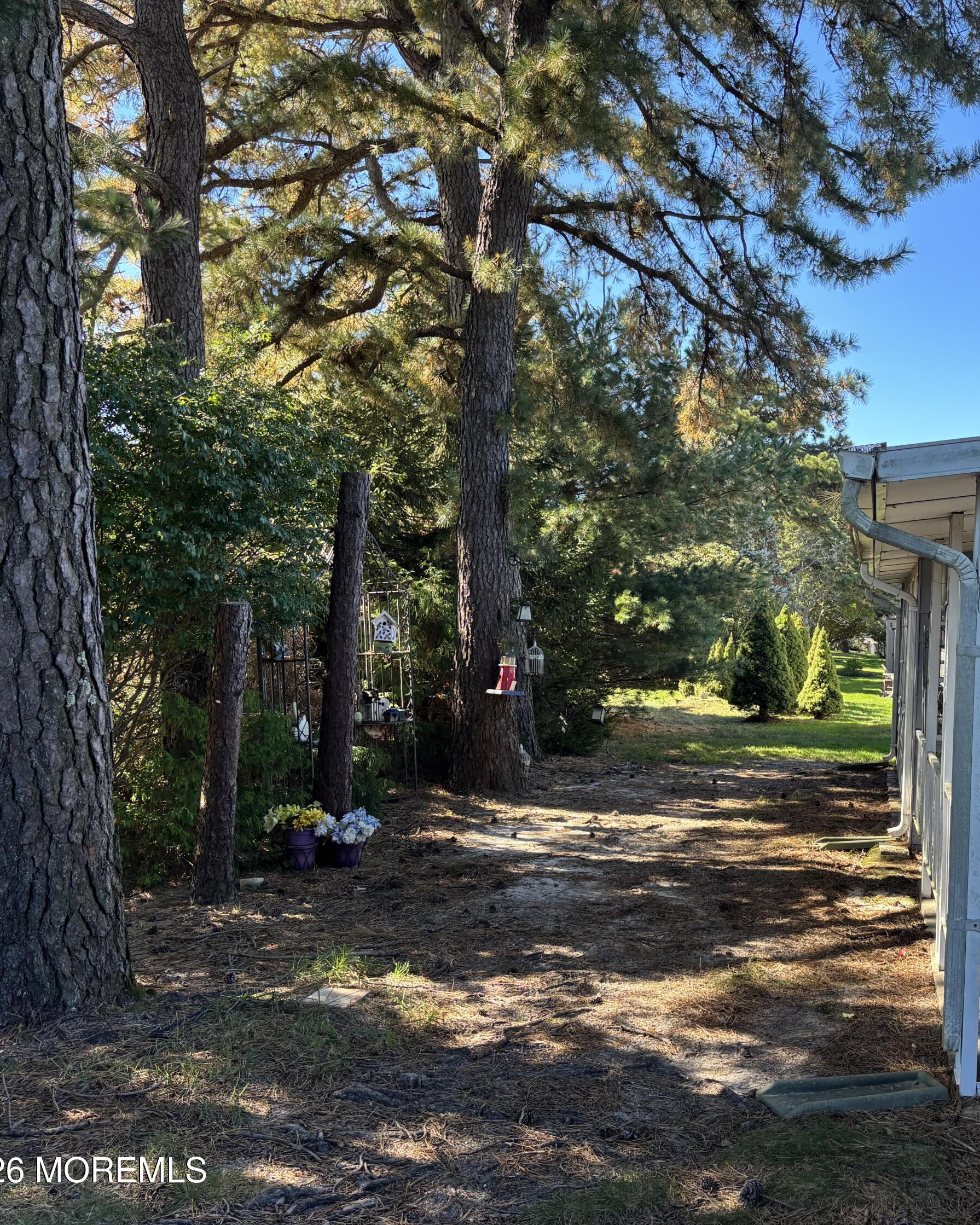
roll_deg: -2.4
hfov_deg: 42.0
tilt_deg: +0.6
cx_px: 740
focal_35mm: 34
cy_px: 611
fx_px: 1233
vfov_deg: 52.8
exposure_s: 1/364
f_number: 1.6
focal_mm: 5.96
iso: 50
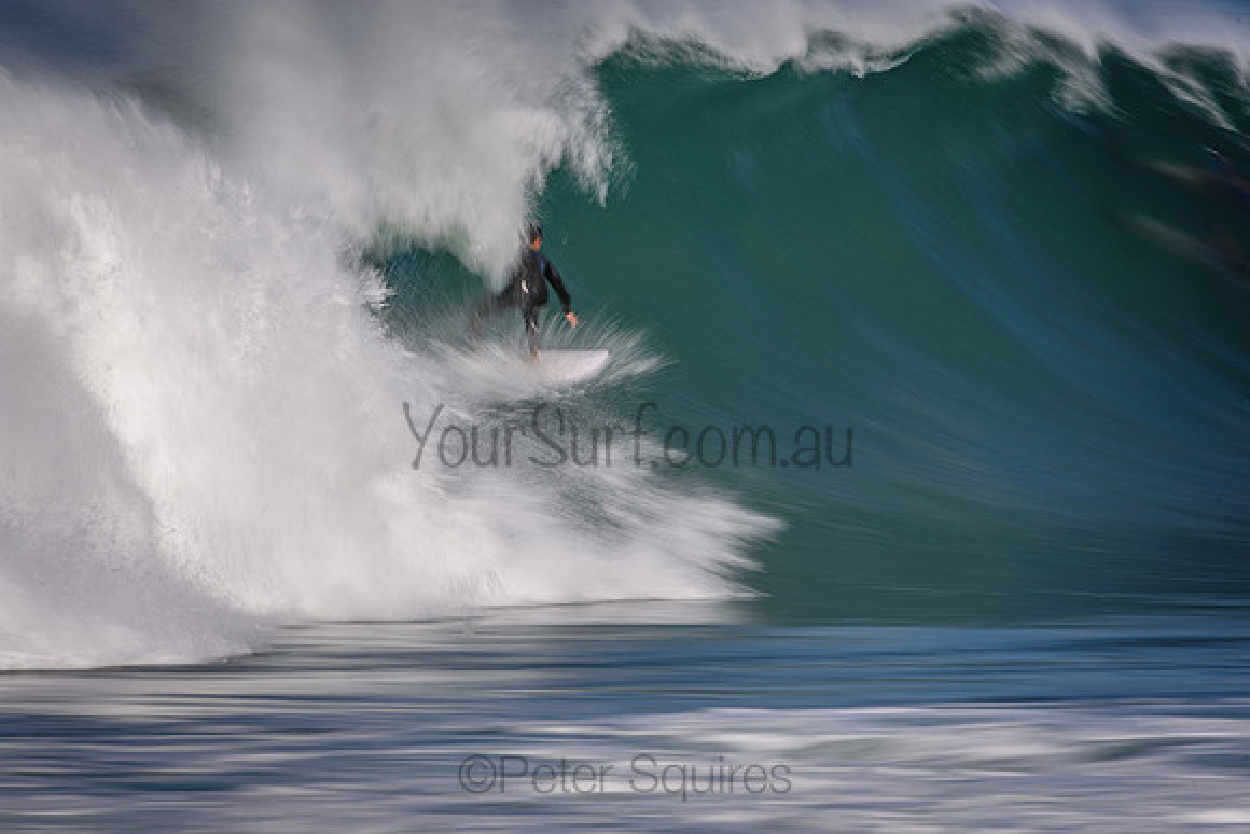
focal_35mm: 750
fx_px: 26047
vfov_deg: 1.8
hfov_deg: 2.7
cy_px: 417
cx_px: 625
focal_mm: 500
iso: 100
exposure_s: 1/20
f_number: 25
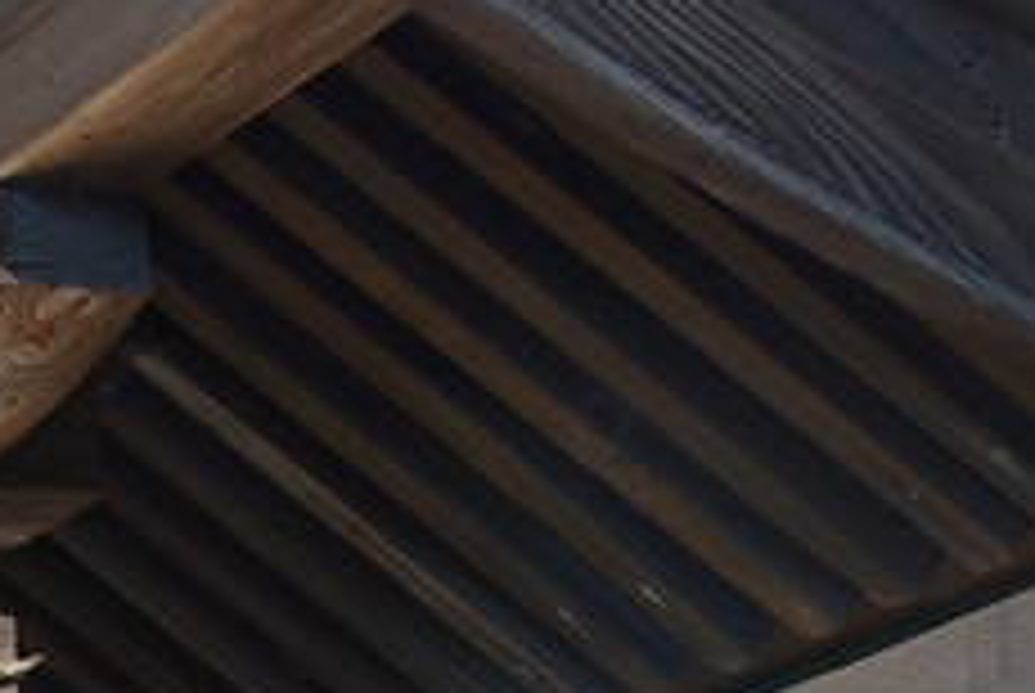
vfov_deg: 10.1
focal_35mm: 125
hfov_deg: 12.3
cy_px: 1400
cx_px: -1566
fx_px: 3598
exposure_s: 1/60
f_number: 2.8
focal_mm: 8.8
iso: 125
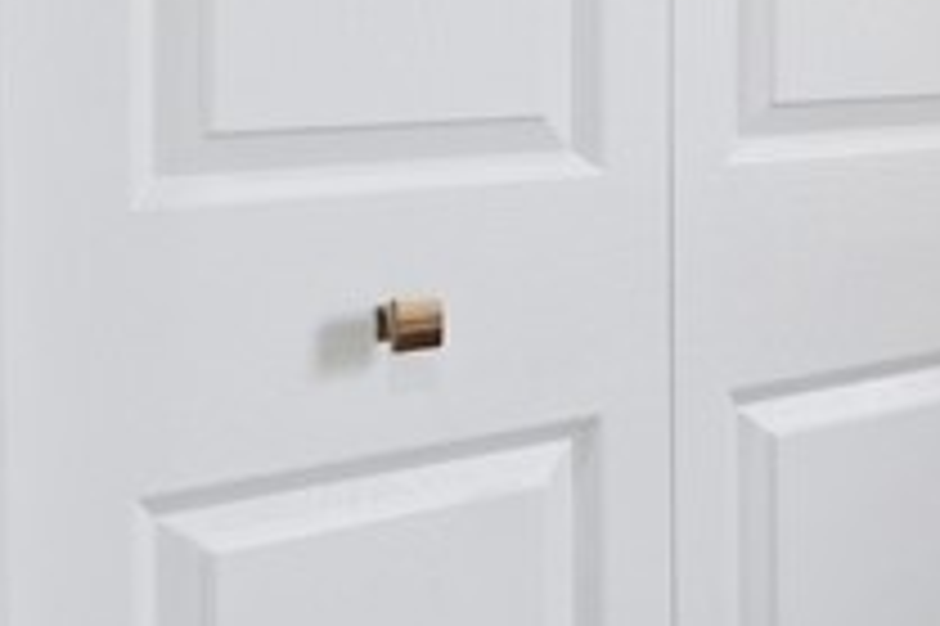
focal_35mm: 83
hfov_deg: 15.0
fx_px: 2165
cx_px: 2244
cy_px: 7
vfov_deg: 16.1
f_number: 9
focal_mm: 16
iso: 200
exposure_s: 1/30
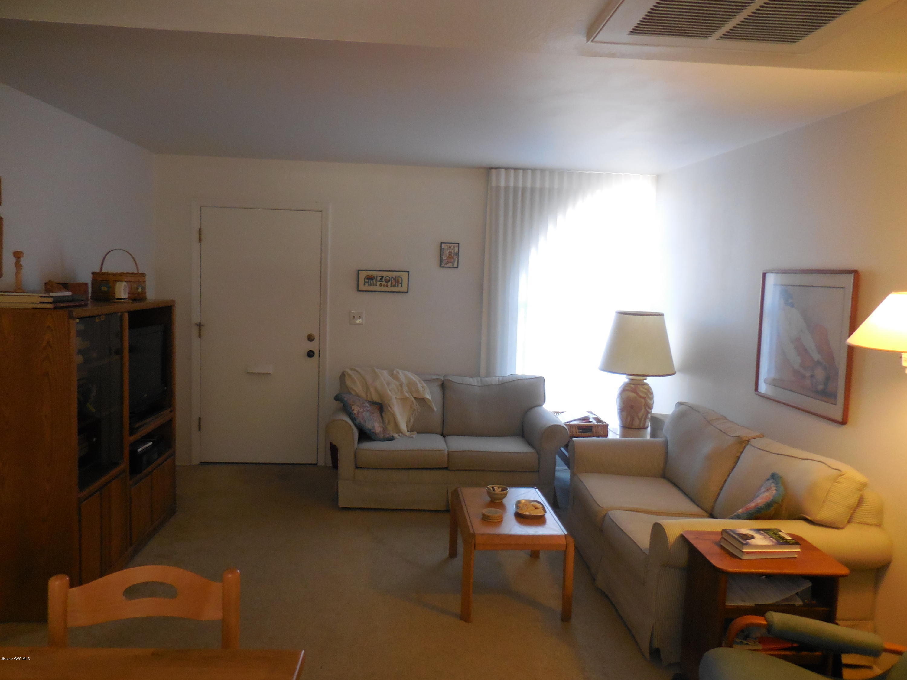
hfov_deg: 69.4
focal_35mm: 25
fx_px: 655
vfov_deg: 54.9
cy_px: 340
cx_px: 454
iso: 320
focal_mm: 4.5
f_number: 3.3
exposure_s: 1/30
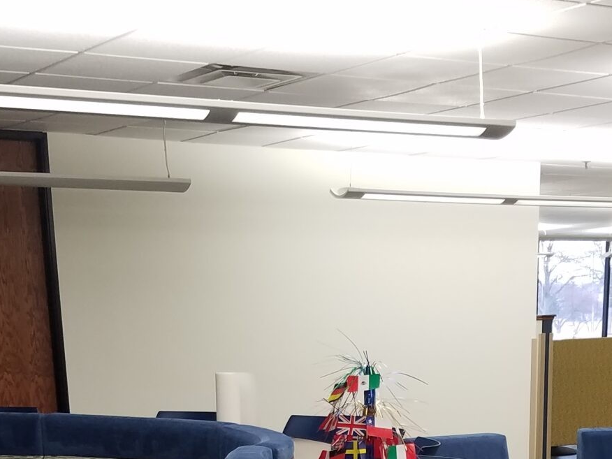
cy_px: 621
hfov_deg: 25.6
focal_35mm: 76
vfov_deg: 17.9
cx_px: 384
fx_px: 1344
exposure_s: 1/40
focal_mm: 4.2
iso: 100
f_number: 1.7
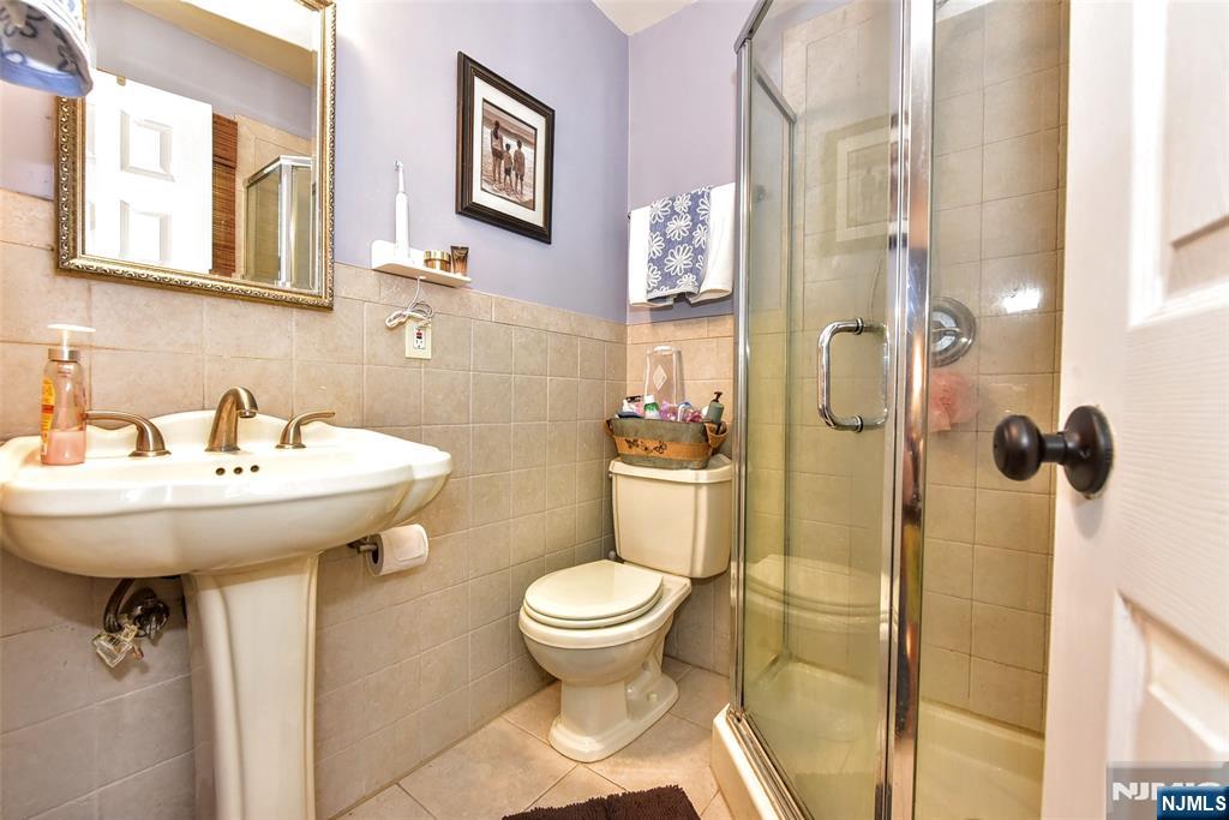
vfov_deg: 81.2
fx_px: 478
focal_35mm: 14
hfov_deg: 104.2
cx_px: 614
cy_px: 410
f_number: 8
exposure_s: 1/20
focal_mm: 14
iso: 1250
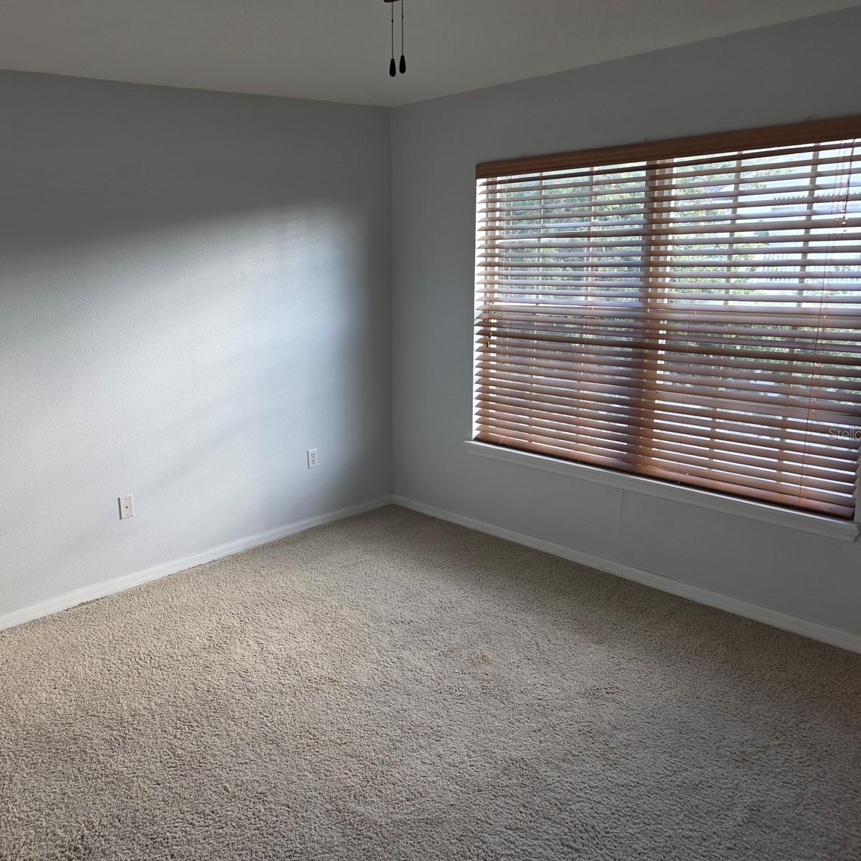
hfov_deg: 56.4
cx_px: 306
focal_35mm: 28
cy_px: 433
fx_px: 788
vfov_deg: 57.3
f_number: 1.7
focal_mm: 6.3
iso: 80
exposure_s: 1/180
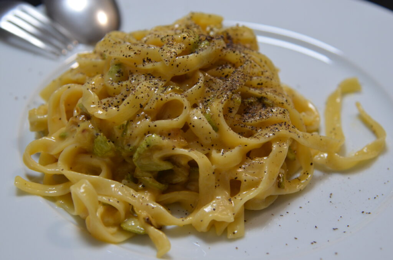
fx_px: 899
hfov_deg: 24.7
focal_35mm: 82
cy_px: 130
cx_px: 196
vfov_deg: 16.5
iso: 800
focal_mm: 55
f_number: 4.5
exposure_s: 1/80
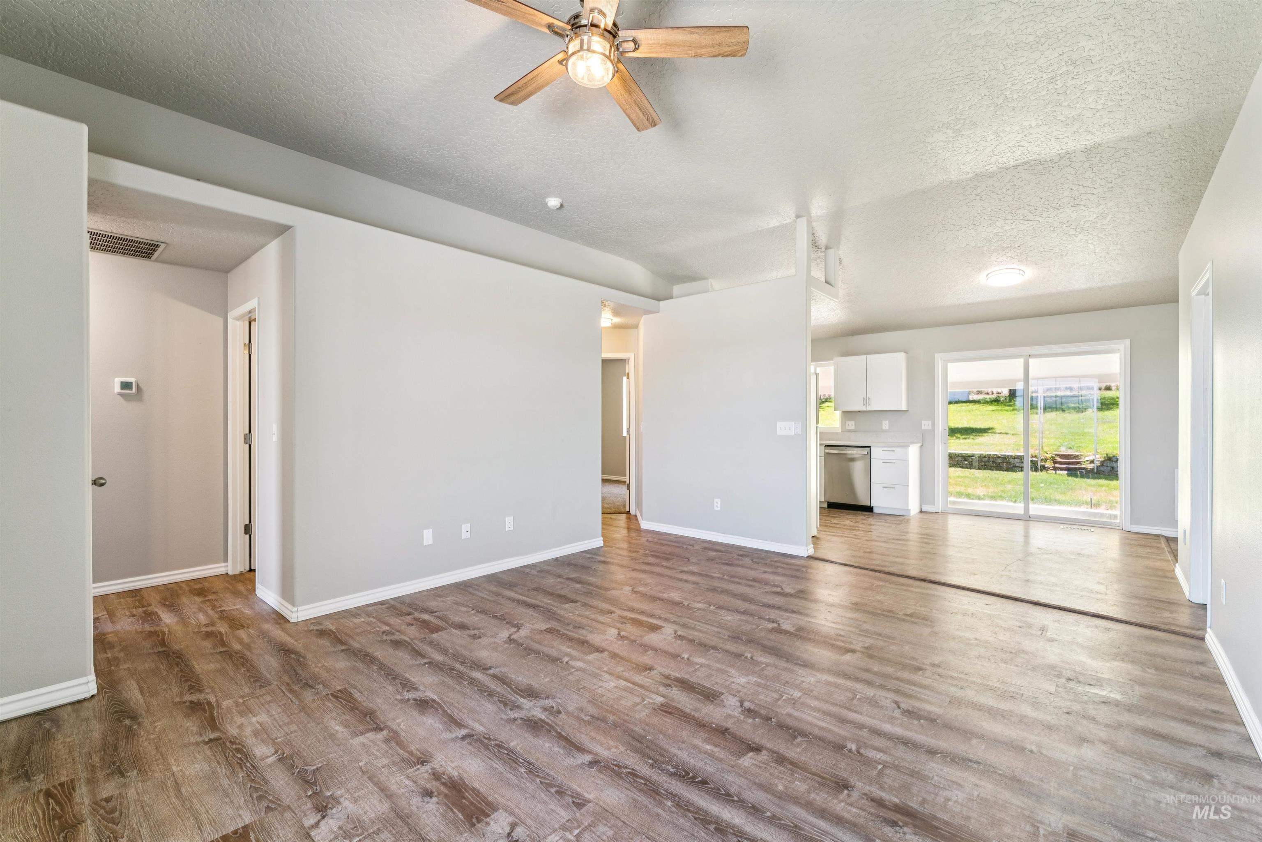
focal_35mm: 16
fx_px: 543
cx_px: 631
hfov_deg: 98.5
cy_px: 421
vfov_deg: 75.5
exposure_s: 1/10
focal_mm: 15.5
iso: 400
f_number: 13
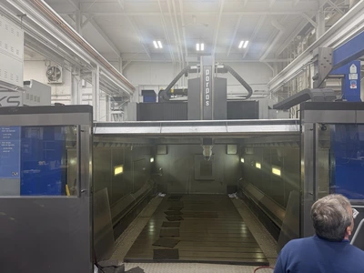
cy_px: 136
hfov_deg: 71.6
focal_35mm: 24
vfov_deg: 56.8
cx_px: 182
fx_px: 252
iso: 100
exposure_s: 1/126
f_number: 1.78
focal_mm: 6.76
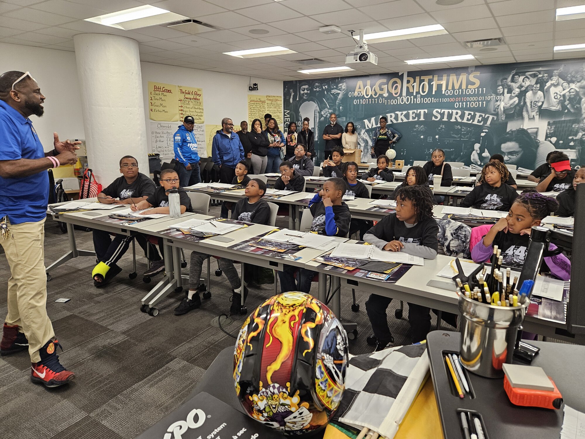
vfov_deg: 58.9
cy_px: 220
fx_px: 389
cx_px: 292
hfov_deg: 73.9
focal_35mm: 23
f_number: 1.8
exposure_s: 1/120
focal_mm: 5.4
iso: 320
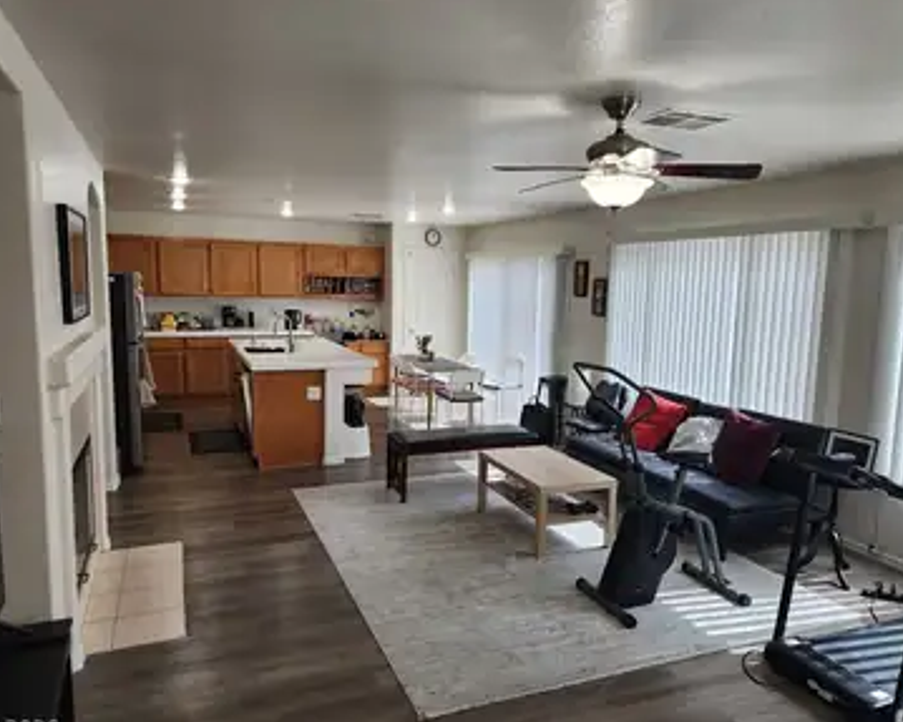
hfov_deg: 68.1
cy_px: 367
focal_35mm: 25
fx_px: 668
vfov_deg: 56.8
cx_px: 455
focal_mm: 6.4
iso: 64
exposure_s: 1/120
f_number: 1.8
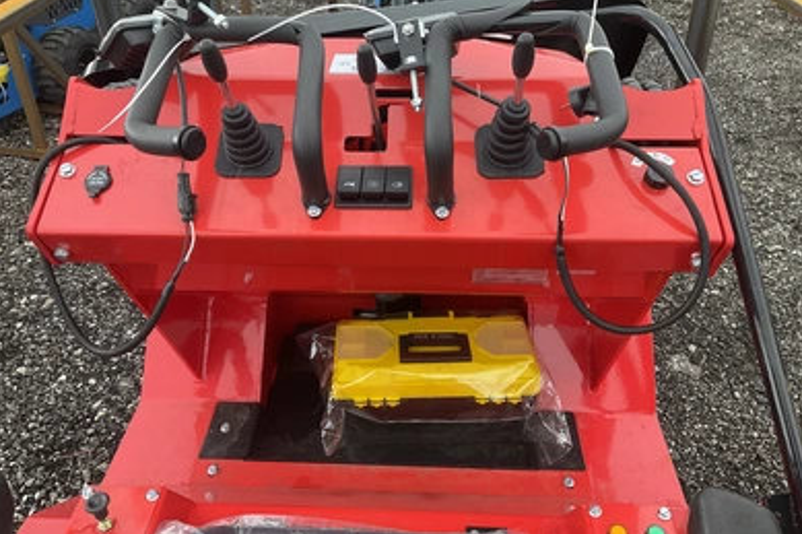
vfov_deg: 42.2
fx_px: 690
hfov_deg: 60.3
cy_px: 227
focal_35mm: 31
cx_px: 392
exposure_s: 1/122
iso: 20
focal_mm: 3
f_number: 1.8
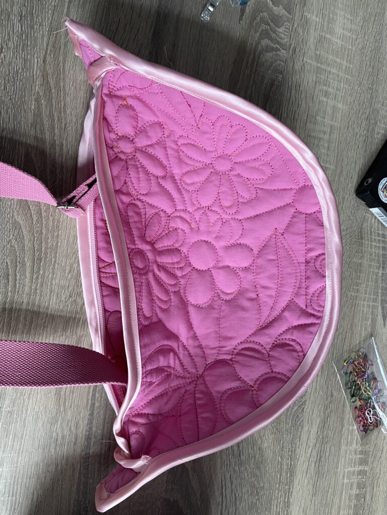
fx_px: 388
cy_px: 258
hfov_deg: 53.1
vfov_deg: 67.3
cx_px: 194
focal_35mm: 26
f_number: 1.6
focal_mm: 4.2
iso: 125
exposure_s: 1/69
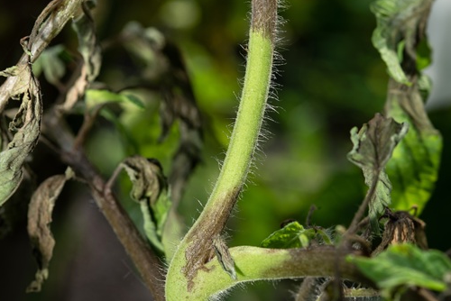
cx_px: 220
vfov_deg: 9.8
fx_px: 1755
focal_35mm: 140
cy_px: 103
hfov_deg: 14.6
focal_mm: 100
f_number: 8
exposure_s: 1/50
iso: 200
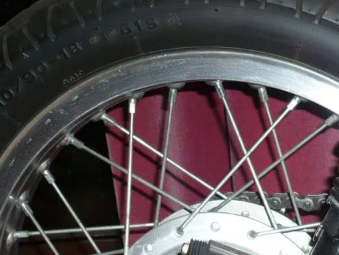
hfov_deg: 21.5
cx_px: 333
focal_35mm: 88
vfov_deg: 16.4
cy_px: 265
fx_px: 862
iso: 100
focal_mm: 5.8
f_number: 2.8
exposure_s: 1/30
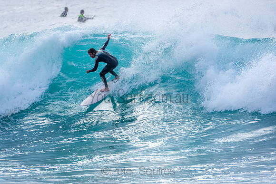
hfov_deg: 2.7
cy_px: 92
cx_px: 138
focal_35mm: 750
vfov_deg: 1.8
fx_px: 5751
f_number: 5.6
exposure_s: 1/2500
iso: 450
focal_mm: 500
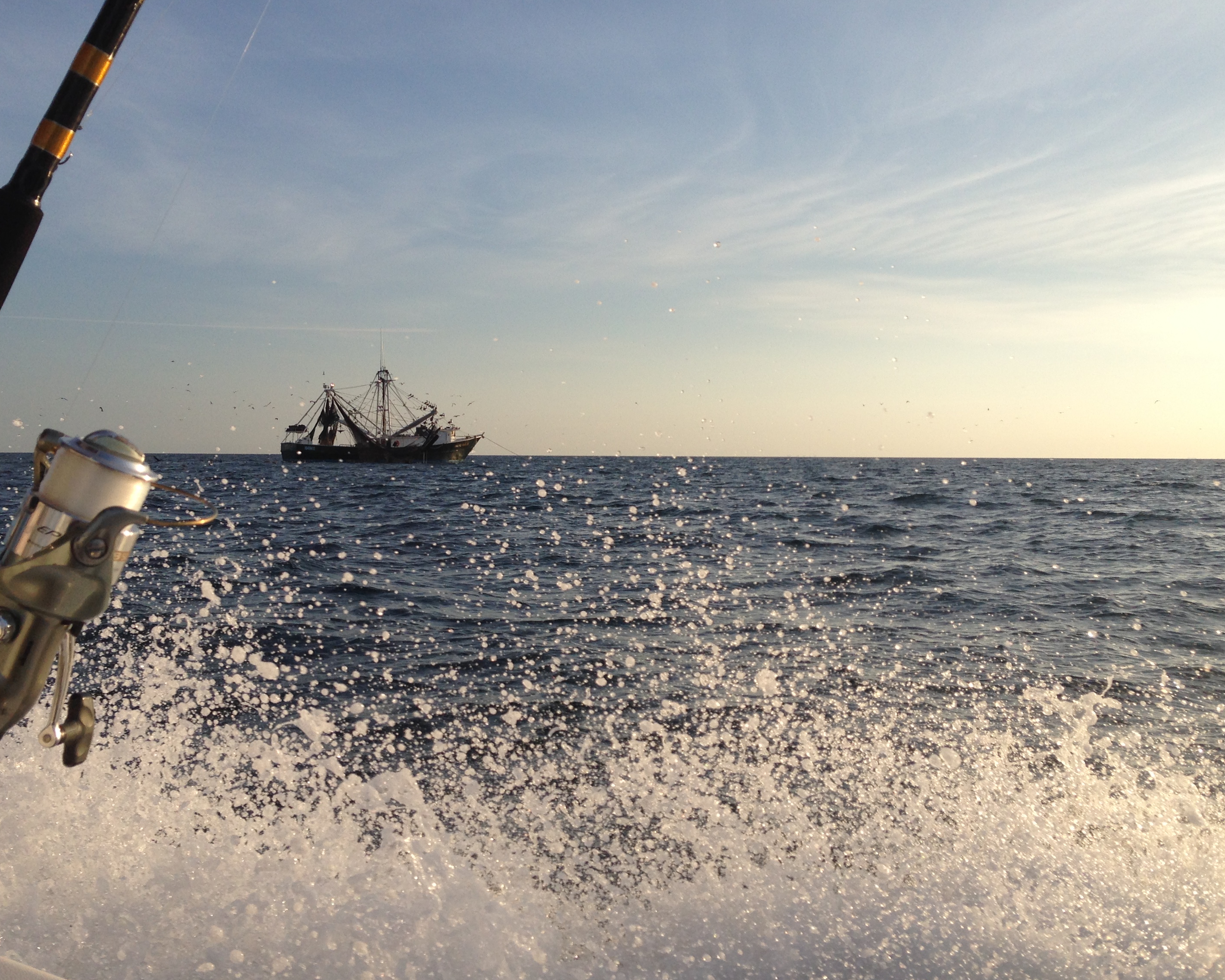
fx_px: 1341
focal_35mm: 37
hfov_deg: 49.1
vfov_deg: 40.1
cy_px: 468
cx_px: 574
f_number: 2.4
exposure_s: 1/2088
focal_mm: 4.12
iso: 50
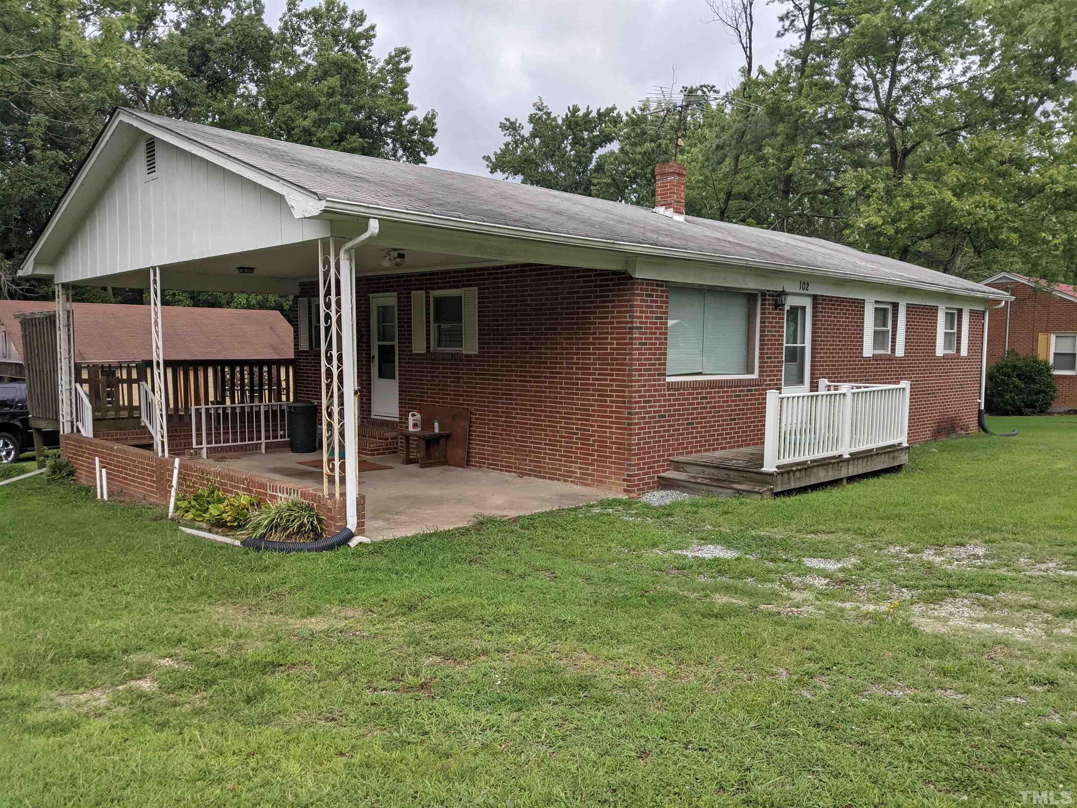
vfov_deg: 51.4
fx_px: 840
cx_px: 538
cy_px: 404
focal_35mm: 27
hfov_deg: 65.3
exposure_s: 1/4673
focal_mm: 4.44
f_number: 1.8
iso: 80
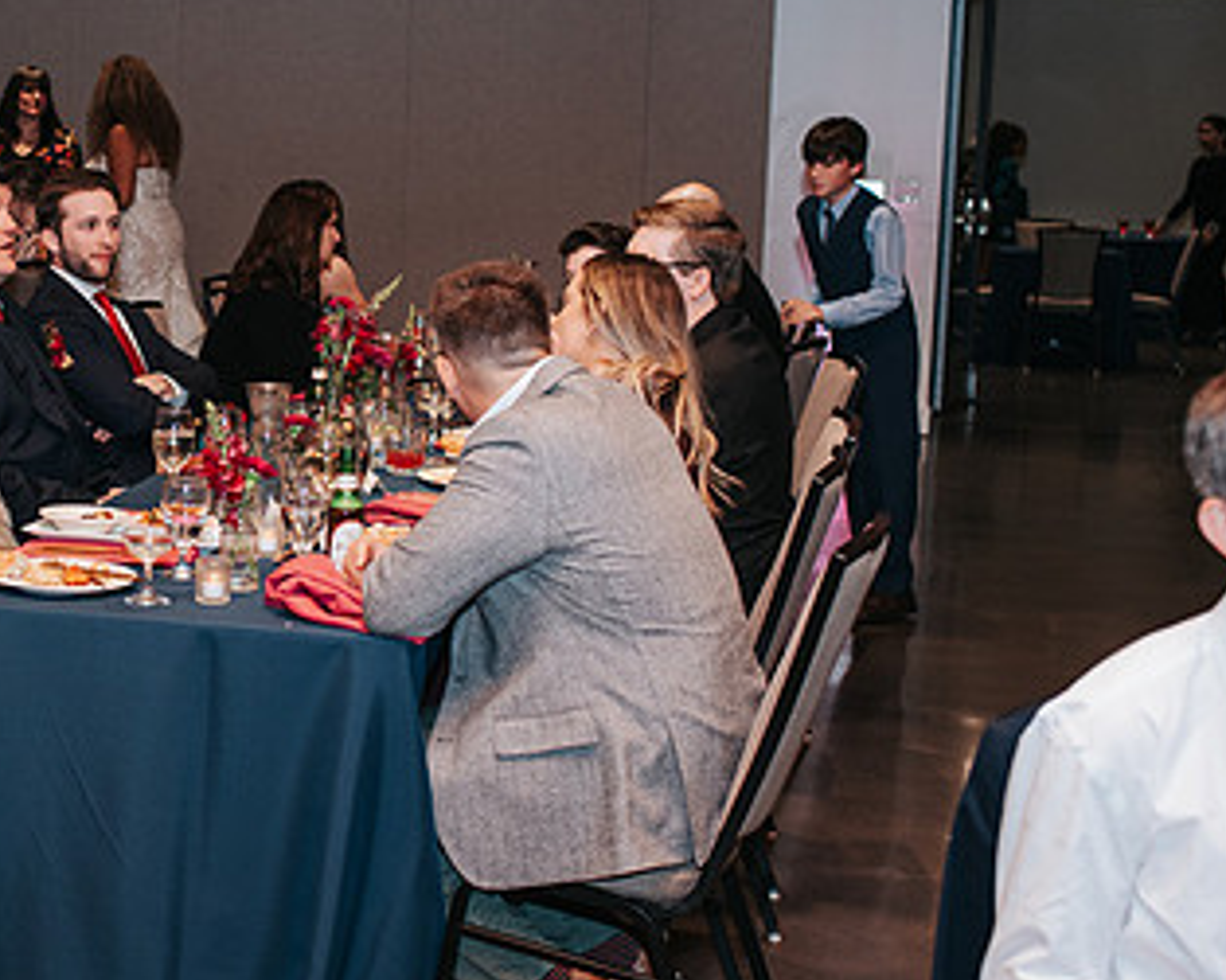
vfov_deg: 22.4
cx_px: 60
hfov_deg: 26.7
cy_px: 373
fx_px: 2467
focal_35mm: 68
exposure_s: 1/200
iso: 1000
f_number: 2.8
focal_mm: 35
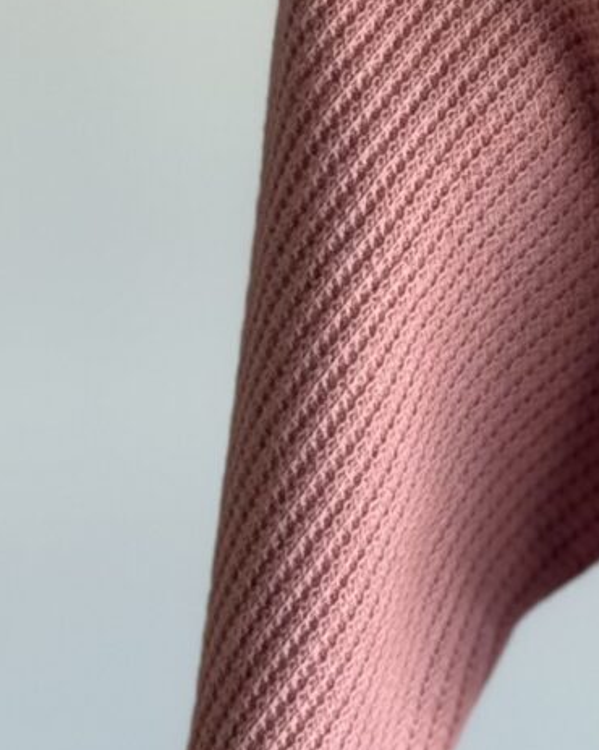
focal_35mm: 259
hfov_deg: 5.7
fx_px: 5743
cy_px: 810
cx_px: 1522
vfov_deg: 7.4
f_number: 1.78
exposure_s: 1/121
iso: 50
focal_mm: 6.76
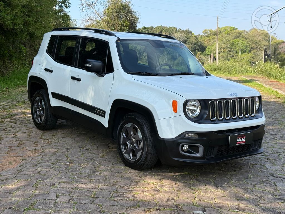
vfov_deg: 30.3
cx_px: 142
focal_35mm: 48
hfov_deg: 39.7
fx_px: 395
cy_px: 107
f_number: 1.78
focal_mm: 6.76
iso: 64
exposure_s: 1/1575
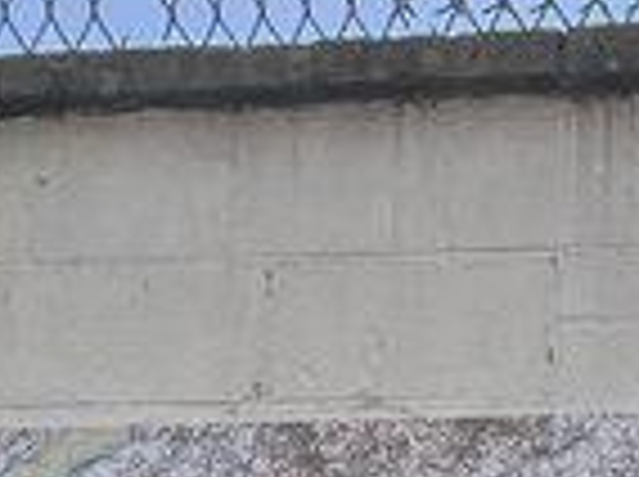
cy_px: 1505
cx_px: 567
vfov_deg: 7.9
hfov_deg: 12.4
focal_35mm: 159
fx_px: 2930
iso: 50
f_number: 1.5
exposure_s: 1/2571
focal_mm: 5.7
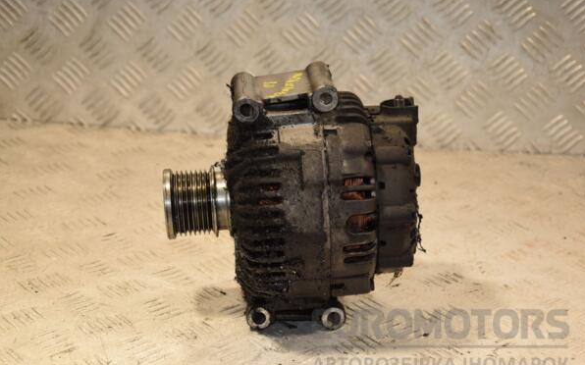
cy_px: 193
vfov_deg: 16.9
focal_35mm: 77
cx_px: 293
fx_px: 1227
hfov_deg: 26.8
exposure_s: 1/200
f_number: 5
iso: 800
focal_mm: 50
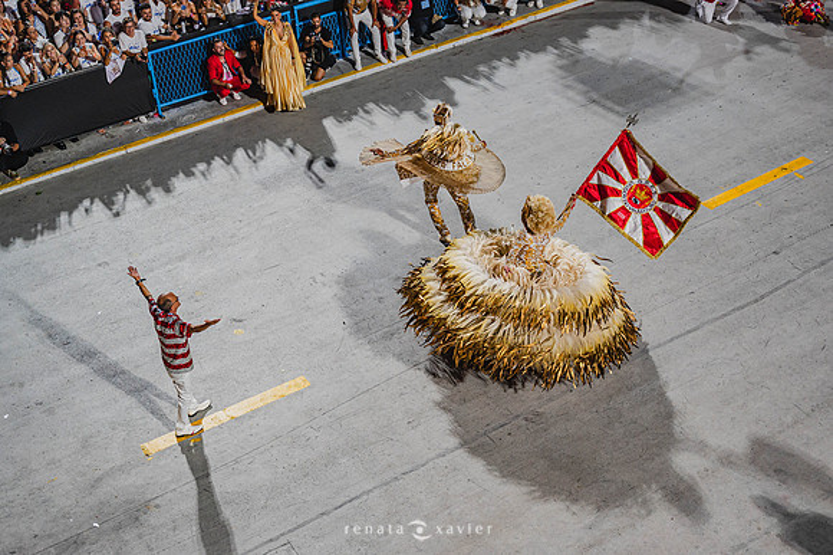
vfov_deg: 28.6
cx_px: 416
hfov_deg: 41.9
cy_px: 278
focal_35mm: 47
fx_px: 1087
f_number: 4
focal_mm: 47
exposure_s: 1/400
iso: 1250
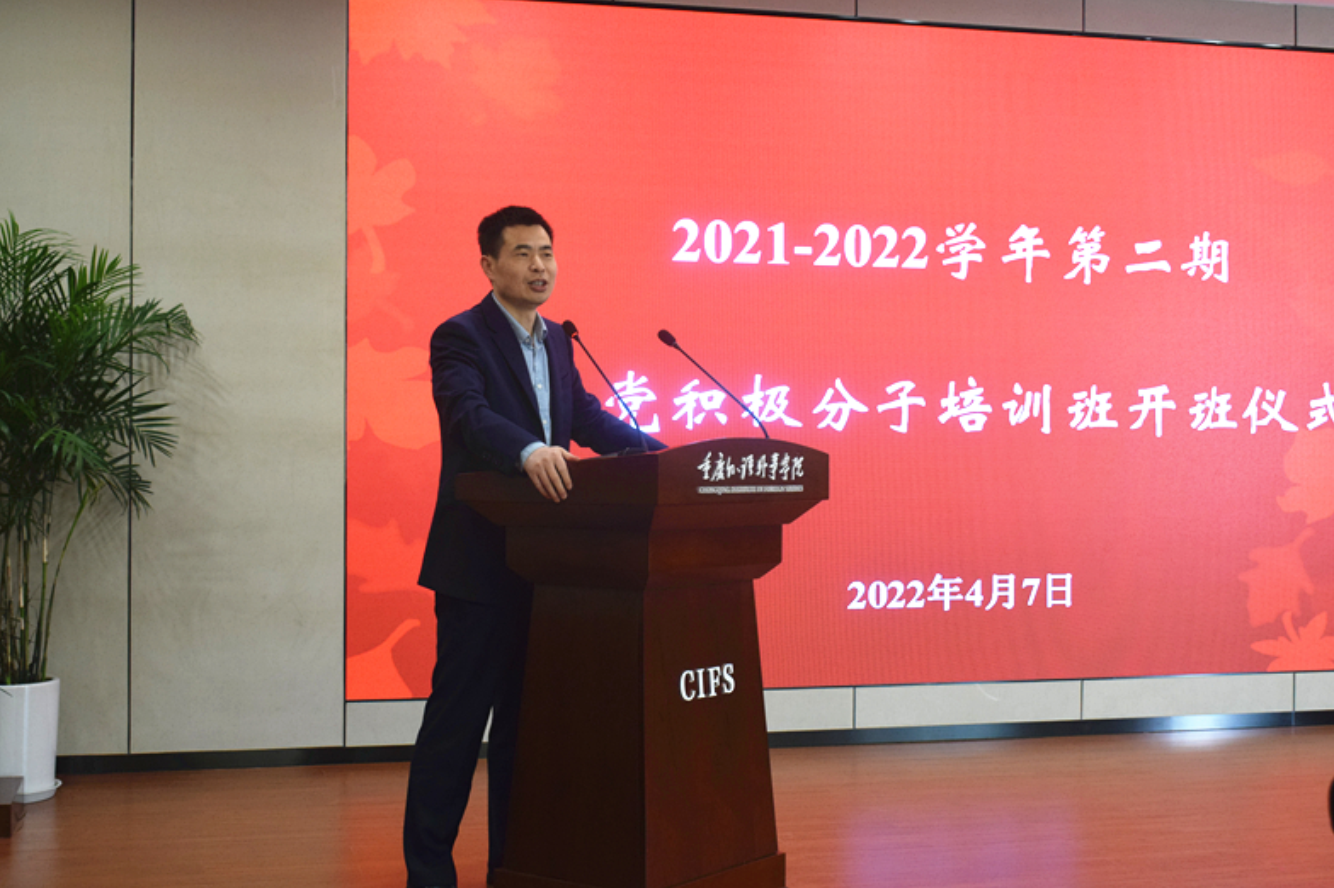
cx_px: 662
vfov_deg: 27.5
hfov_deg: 40.4
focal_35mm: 49
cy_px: 447
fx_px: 1815
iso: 1600
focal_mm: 32
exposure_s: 1/125
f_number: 5.6
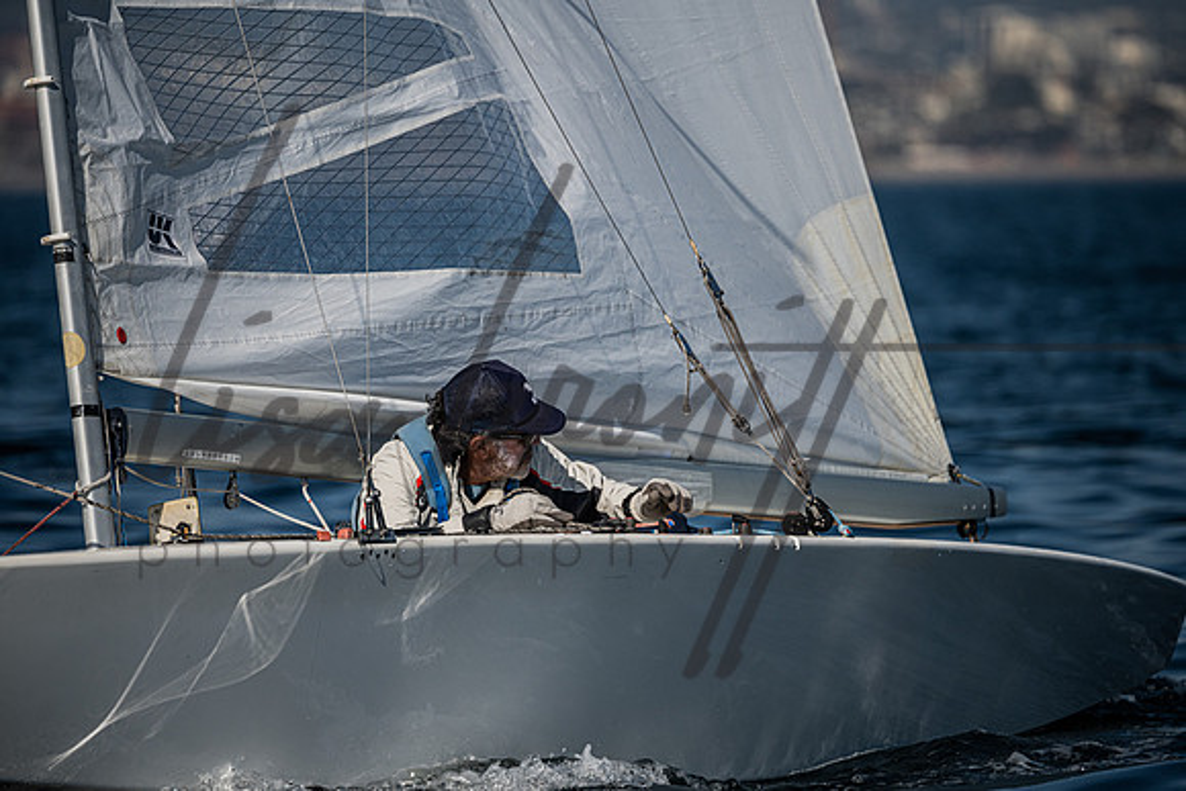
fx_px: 11929
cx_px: 593
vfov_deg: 3.8
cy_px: 396
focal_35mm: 362
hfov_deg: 5.7
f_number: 5.3
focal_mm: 350
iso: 400
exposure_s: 1/8000
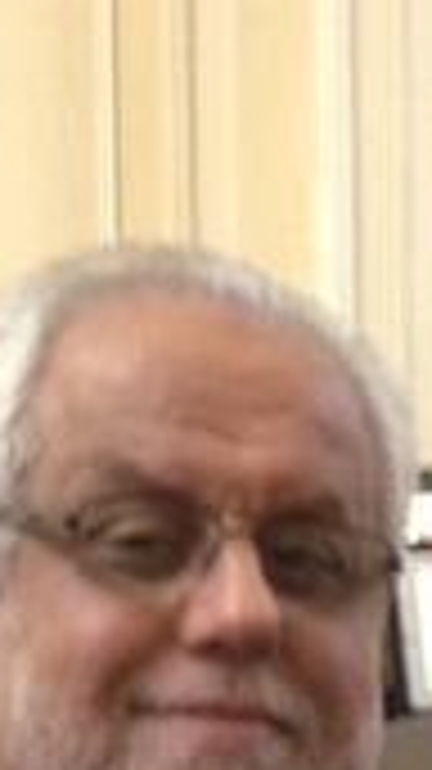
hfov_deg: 9.6
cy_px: 1027
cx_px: 284
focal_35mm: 126
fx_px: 2570
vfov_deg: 16.1
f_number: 2.4
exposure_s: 1/15
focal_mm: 4.12
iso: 400
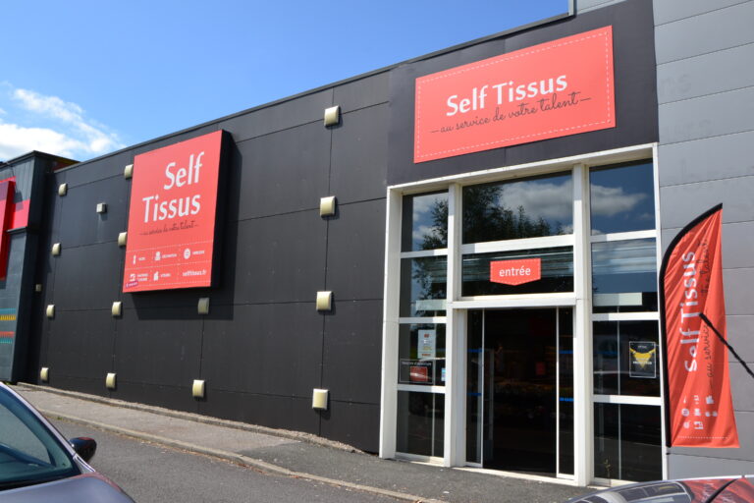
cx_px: 377
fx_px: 660
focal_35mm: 32
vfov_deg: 41.7
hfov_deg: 59.5
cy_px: 252
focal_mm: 21
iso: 400
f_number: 11
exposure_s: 1/400
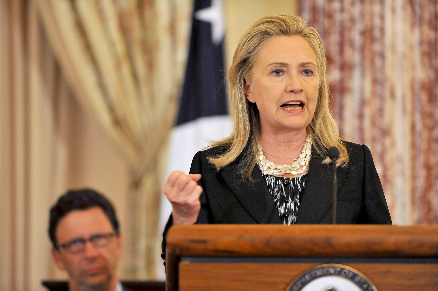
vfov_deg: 4.6
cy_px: 146
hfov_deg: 6.9
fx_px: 3647
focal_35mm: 300
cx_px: 219
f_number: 4
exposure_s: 1/160
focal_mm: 300
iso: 2000
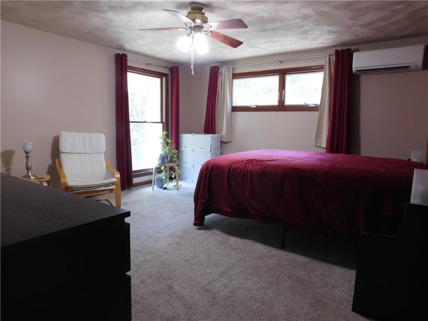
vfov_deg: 58.9
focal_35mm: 23
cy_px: 160
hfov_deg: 73.9
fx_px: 284
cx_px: 214
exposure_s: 1/30
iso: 280
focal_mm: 4
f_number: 3
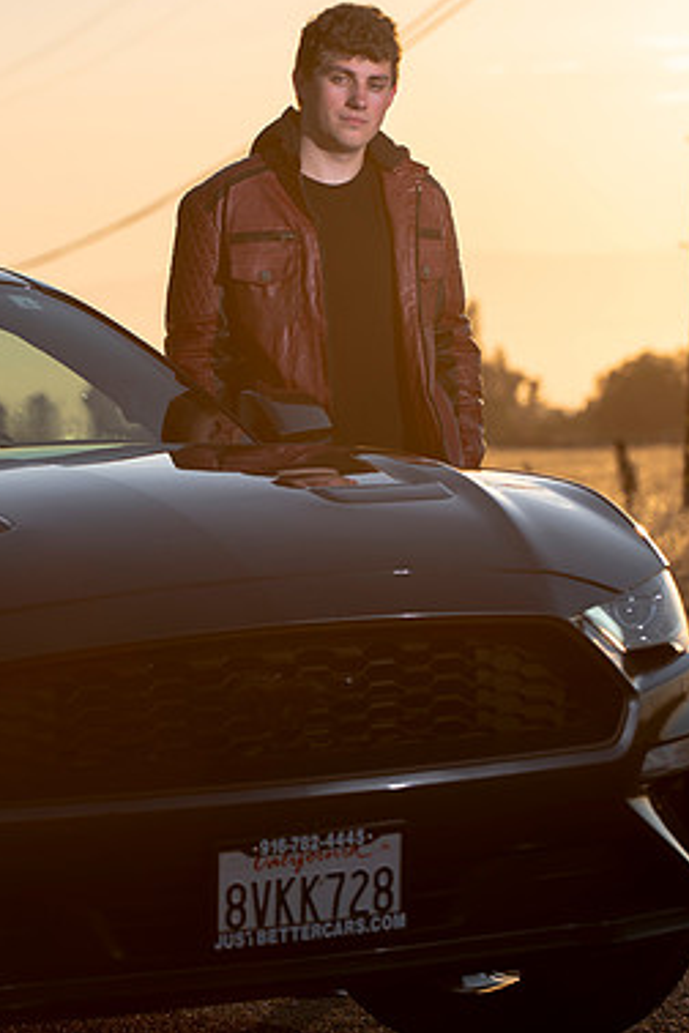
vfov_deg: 8.7
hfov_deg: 5.8
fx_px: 6803
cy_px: 524
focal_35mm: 237
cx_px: 35
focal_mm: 125
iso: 50
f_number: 5.6
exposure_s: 1/250
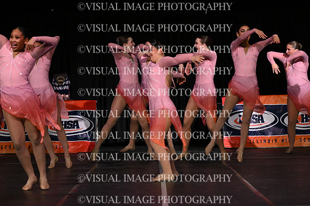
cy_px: 103
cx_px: 155
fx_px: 1420
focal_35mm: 165
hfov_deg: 12.5
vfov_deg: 8.3
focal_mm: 110
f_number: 4
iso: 8000
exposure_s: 1/1000
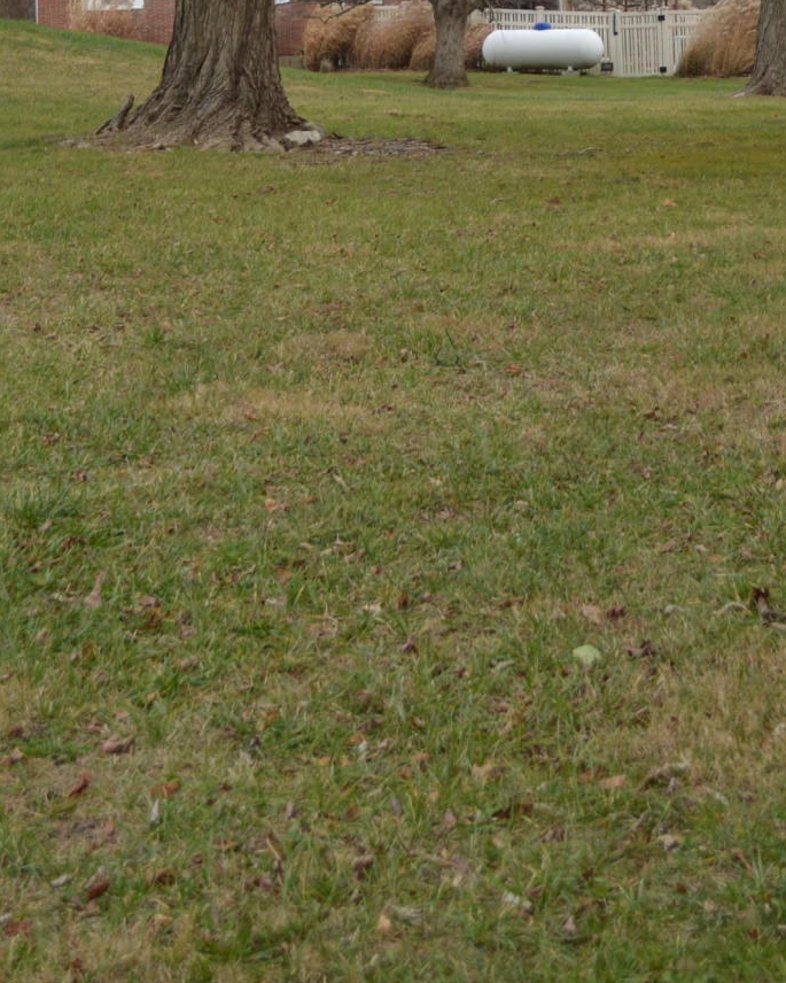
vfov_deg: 19.8
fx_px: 2675
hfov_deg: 16.7
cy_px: -142
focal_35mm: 92
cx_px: 413
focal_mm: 28
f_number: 6.3
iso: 100
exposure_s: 1/160
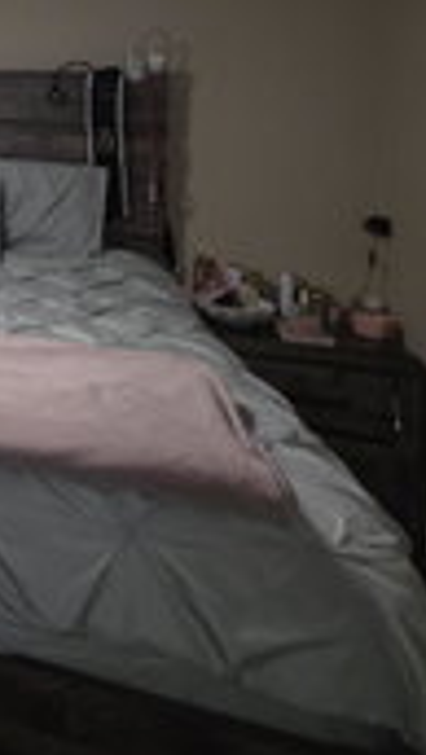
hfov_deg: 22.5
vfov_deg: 51.0
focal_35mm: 35
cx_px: -312
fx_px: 701
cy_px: 97
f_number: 1.9
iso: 125
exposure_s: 1/50
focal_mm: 2.2
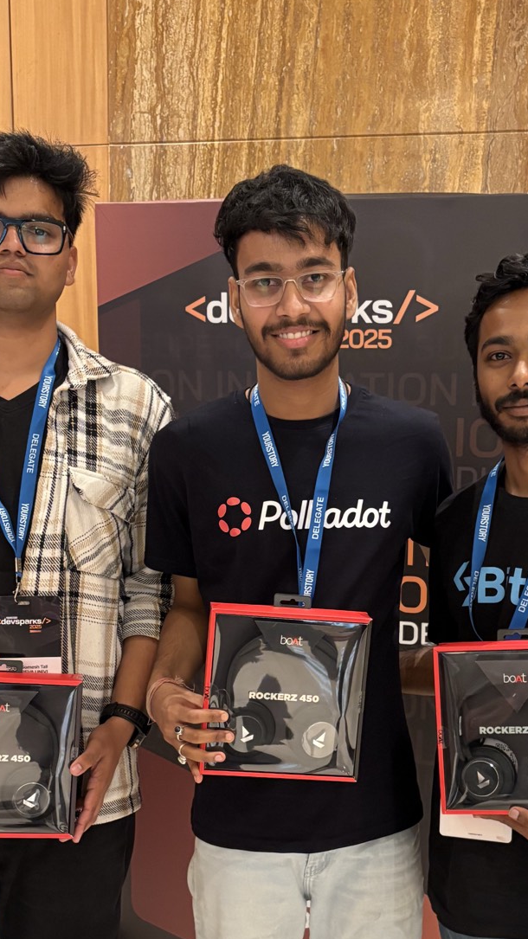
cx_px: 327
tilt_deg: -9.9
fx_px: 1170
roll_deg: -0.2
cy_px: 601
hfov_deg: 25.4
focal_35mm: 47
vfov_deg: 43.3
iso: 500
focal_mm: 5.96
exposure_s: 1/50
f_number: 1.6
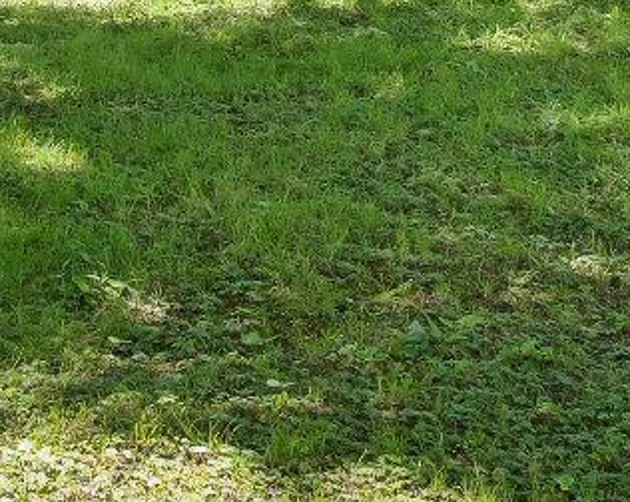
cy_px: -507
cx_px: -211
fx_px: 2495
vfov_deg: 10.5
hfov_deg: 13.8
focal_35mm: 134
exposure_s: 1/100
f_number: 11
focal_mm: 22
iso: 400
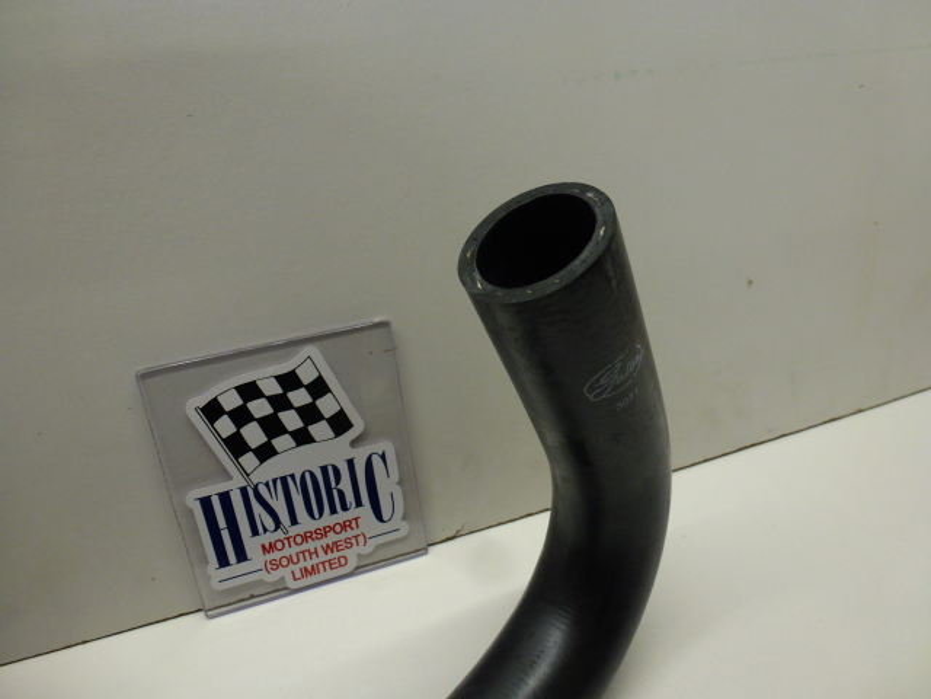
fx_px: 645
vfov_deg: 56.8
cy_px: 350
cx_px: 466
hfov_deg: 71.6
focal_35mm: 24
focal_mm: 4.3
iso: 125
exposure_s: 1/60
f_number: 3.3
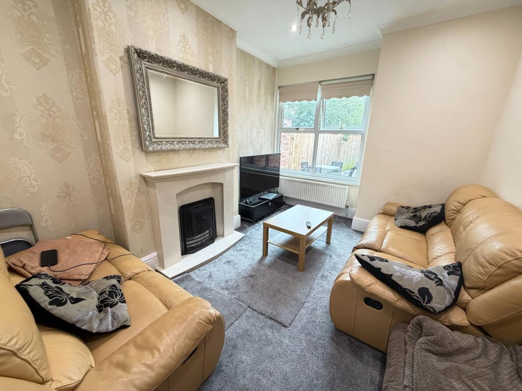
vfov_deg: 85.7
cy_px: 196
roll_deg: -1.6
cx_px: 261
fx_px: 211
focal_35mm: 14
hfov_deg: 102.1
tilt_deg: -16.5
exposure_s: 1/50
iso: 320
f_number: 2.2
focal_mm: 2.22
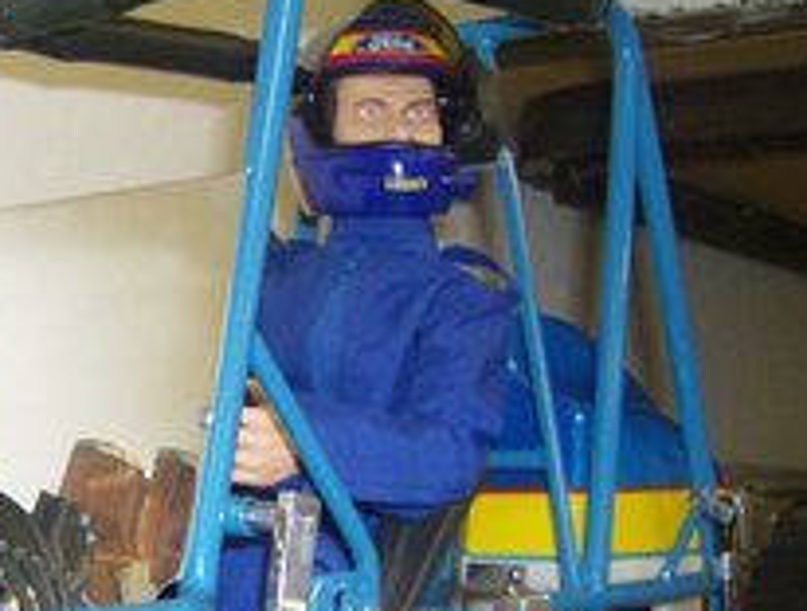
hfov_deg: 26.9
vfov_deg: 20.9
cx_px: 110
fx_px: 1638
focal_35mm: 70
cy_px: 482
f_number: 2.8
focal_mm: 6
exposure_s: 1/60
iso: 200
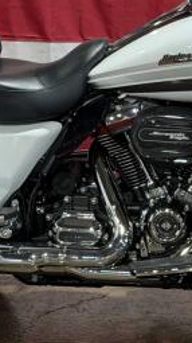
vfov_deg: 13.1
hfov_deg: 7.4
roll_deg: +0.5
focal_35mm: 164
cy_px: 114
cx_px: 79
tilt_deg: -9.2
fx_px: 1488
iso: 80
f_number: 1.78
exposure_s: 1/120
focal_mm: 6.76
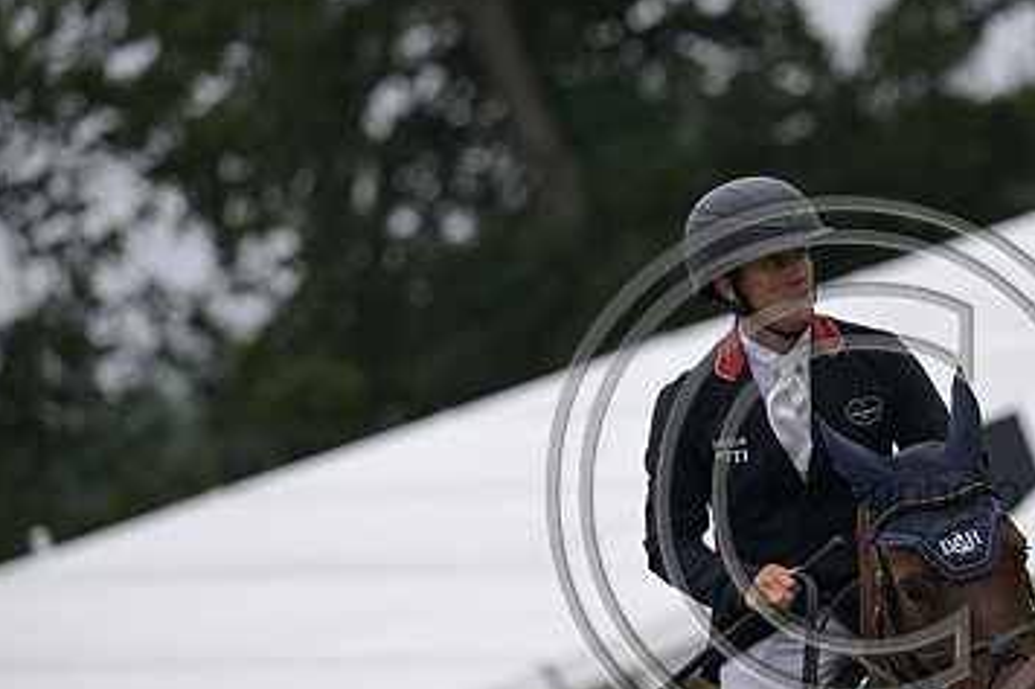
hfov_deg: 6.3
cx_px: 811
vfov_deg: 4.2
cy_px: 452
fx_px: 9368
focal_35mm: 326
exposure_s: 1/1250
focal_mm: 200
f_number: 4
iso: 400
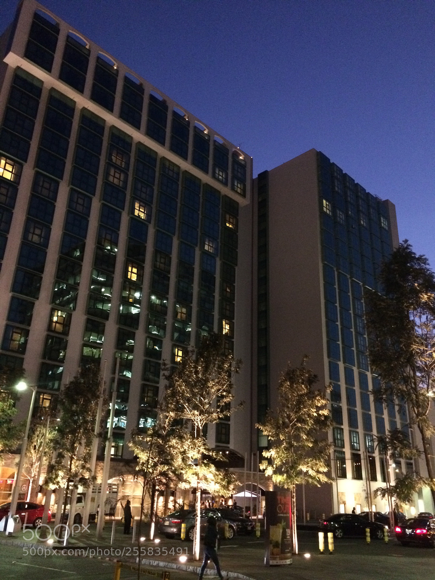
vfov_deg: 61.7
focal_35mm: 29
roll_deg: -1.9
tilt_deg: +22.1
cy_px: 290
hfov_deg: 48.2
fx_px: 486
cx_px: 218
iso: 500
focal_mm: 4.15
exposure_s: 1/15
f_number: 2.2
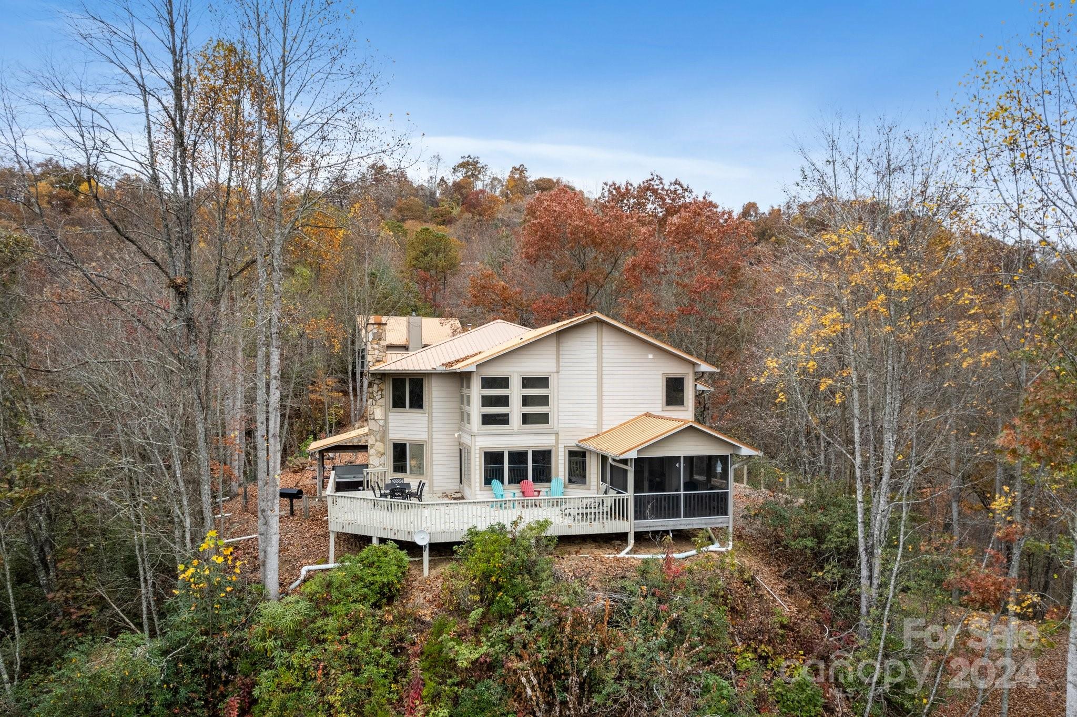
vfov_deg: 57.2
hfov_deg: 78.6
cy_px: 358
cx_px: 538
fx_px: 658
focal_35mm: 22
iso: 100
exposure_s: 1/500
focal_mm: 8.38
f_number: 2.8
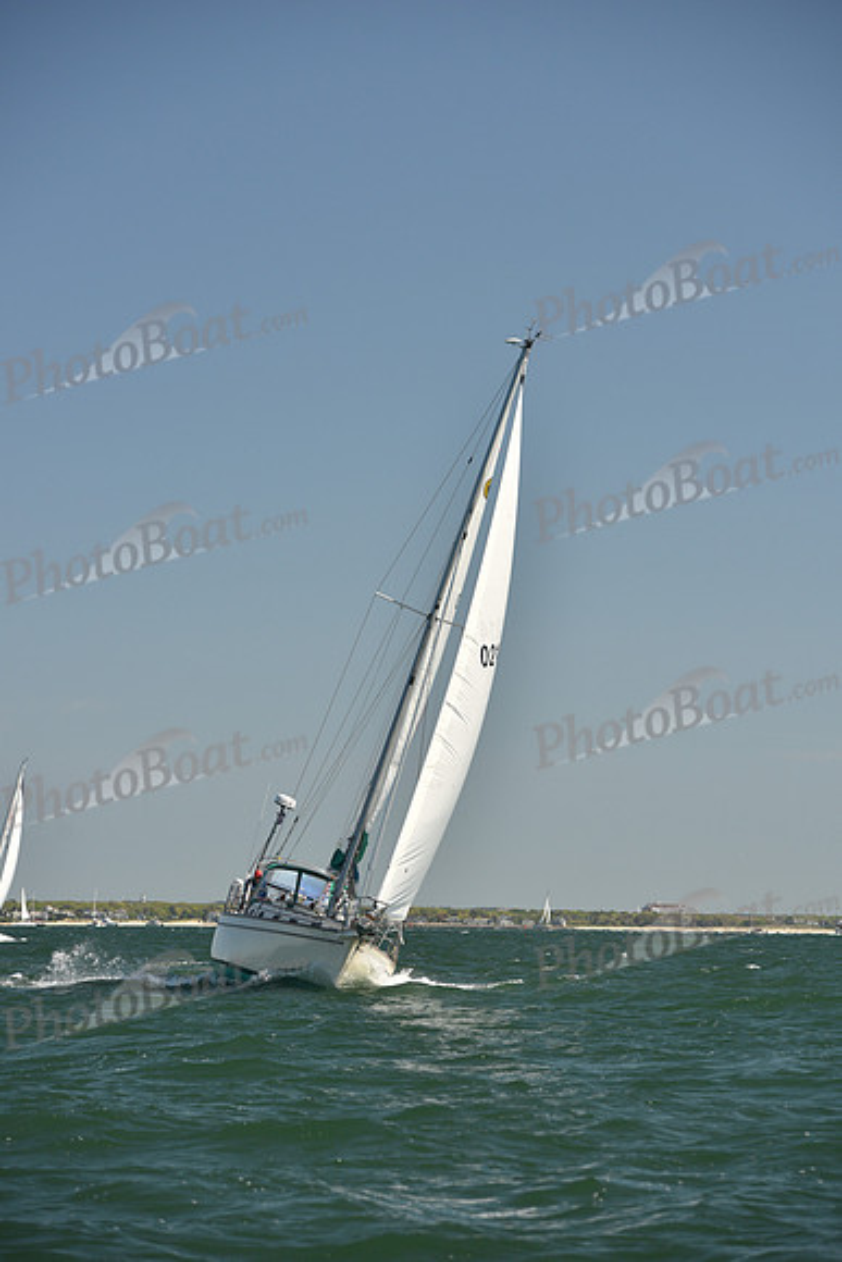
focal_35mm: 130
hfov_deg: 10.6
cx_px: 421
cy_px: 631
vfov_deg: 15.8
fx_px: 4558
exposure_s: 1/800
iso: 250
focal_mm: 130
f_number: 5
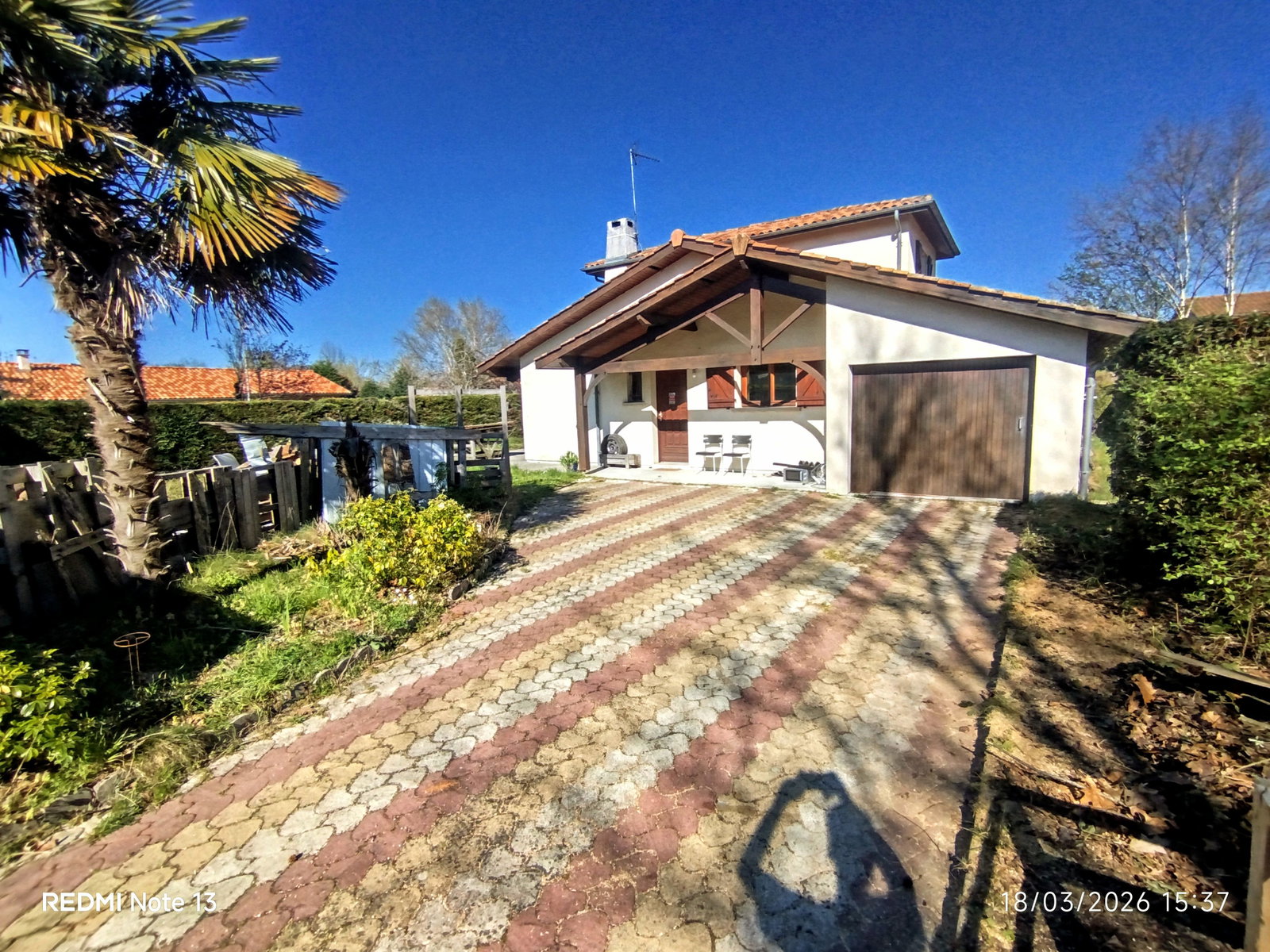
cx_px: 635
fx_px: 550
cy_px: 476
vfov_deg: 81.7
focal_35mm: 15
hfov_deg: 98.2
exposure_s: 1/1601
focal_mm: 1.65
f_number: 2.2
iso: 50
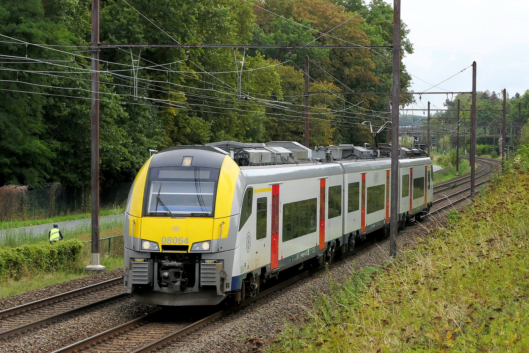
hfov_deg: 20.0
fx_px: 1498
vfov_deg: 13.4
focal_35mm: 102
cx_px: 264
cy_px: 176
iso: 500
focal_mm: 37.2
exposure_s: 1/800
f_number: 7.1
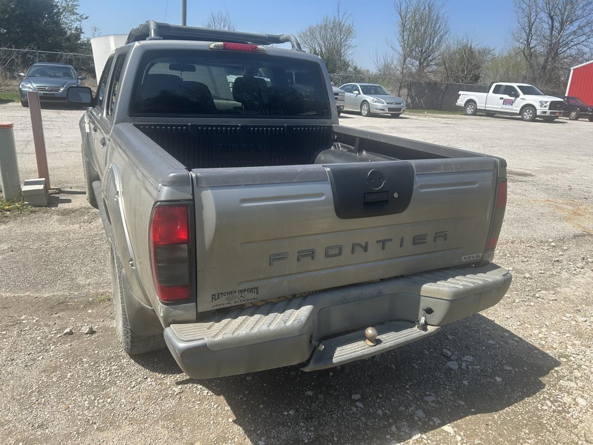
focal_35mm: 26
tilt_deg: -18.5
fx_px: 445
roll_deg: -4.5
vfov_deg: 53.1
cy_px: 222
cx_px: 296
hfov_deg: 67.3
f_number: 1.5
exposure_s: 1/2632
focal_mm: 5.7
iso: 50
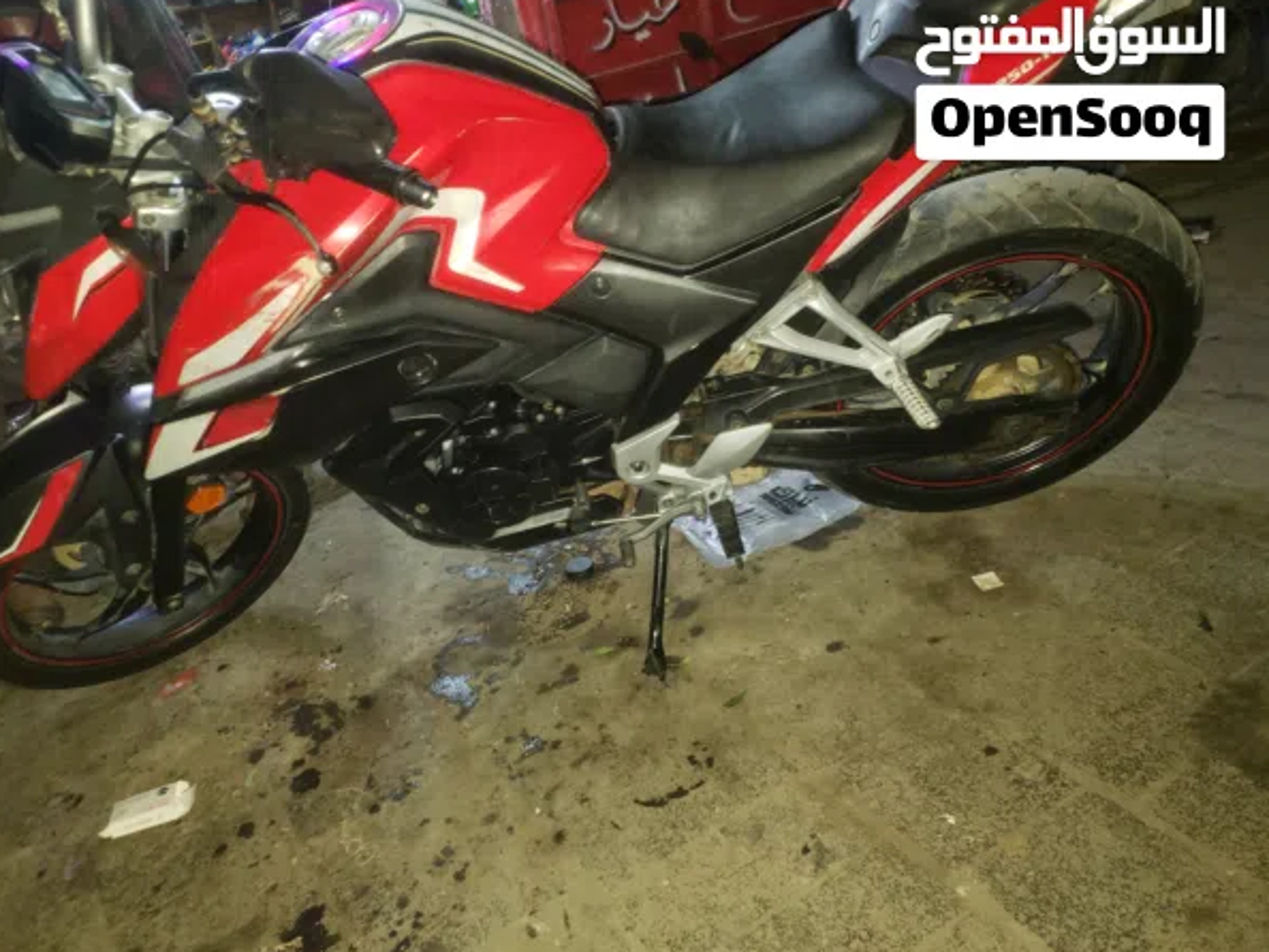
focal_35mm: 28
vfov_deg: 49.8
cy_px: 467
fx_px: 1027
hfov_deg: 63.4
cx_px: 594
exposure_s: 1/10
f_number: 1.5
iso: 125
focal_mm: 4.3
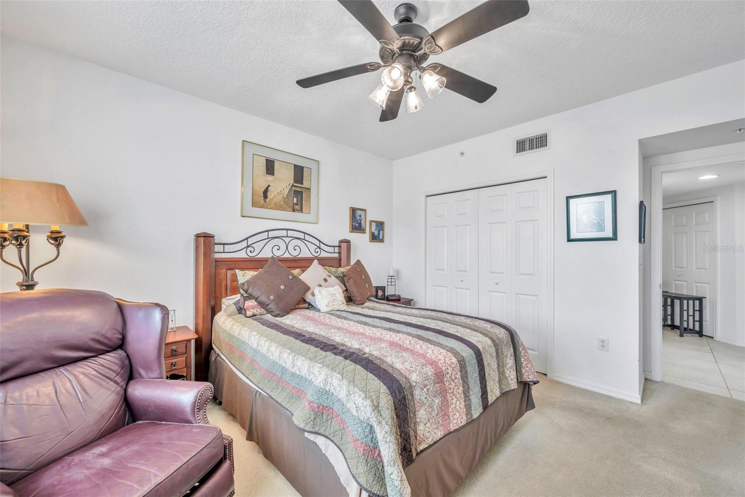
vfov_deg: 81.2
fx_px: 290
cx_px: 372
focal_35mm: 14
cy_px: 248
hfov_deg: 104.3
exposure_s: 1/1.25
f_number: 9
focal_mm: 14
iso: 80
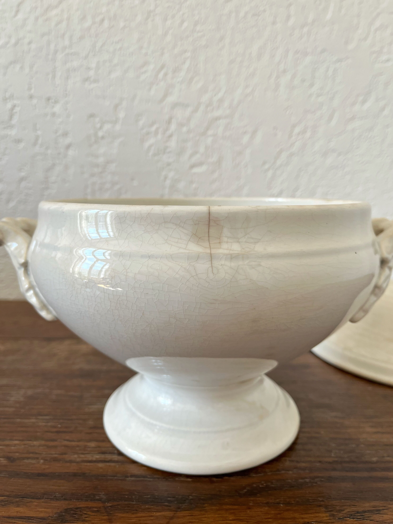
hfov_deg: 53.1
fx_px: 394
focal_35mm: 26
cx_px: 196
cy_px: 262
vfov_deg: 67.3
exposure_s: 1/122
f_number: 1.6
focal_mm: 5.1
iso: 64
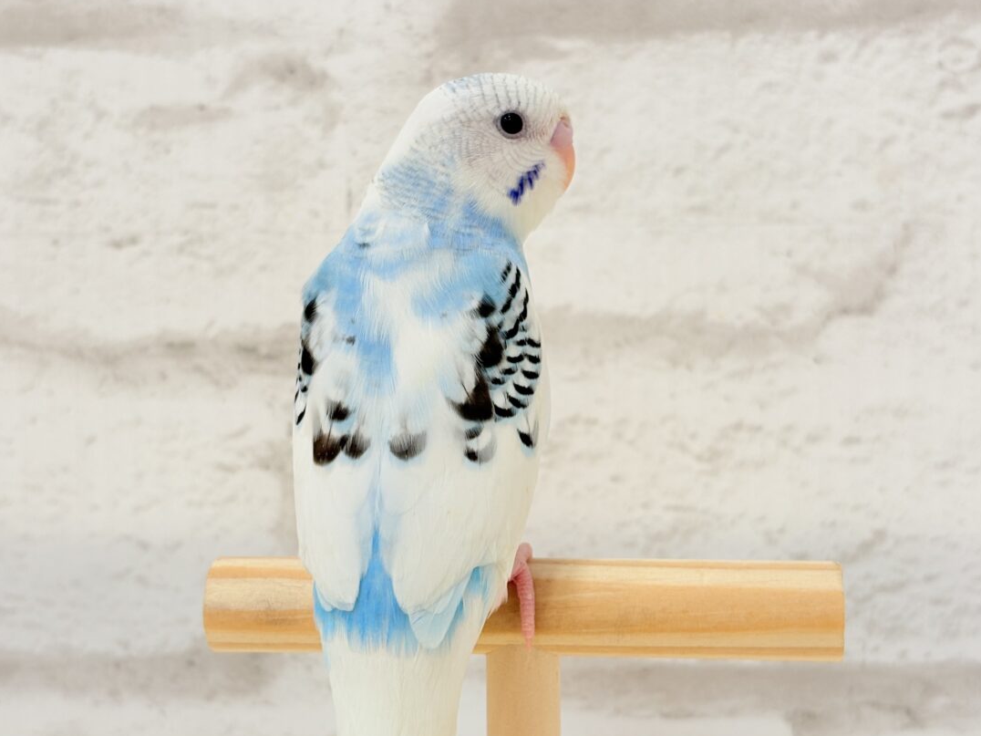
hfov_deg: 33.2
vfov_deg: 25.2
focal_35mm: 58
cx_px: 484
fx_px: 1644
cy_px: 357
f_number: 1.6
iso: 32
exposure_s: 1/50
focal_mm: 5.96
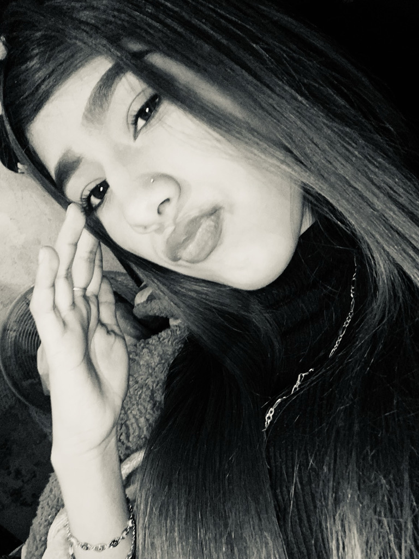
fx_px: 484
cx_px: 210
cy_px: 280
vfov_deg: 60.0
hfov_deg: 46.8
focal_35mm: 30
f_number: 2.2
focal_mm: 2.71
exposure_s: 1/16
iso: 200
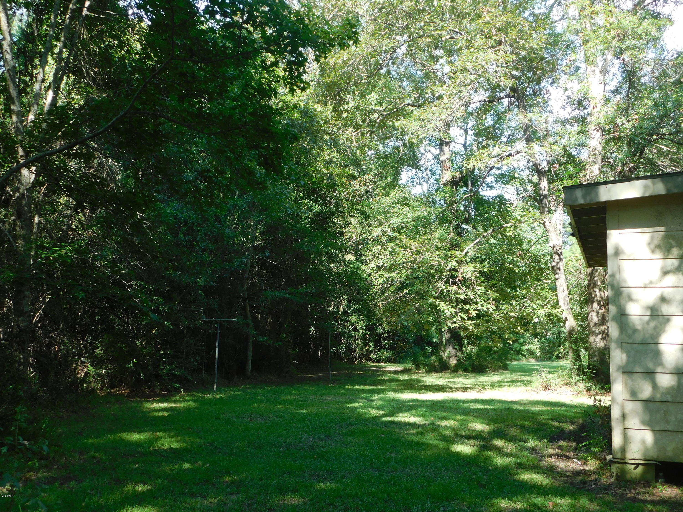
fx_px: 710
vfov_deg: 39.7
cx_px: 342
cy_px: 256
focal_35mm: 36
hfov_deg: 51.4
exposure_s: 1/125
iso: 125
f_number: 3.5
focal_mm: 6.3
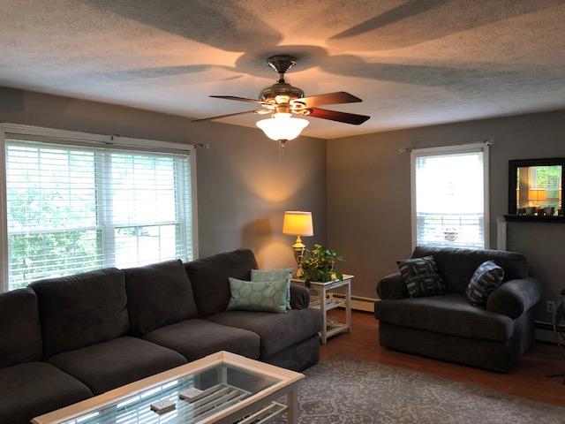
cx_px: 282
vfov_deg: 49.7
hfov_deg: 63.4
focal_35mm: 28
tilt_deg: -0.1
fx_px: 457
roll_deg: +1.8
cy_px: 212
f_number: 1.8
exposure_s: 1/20
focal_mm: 3.99
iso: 40
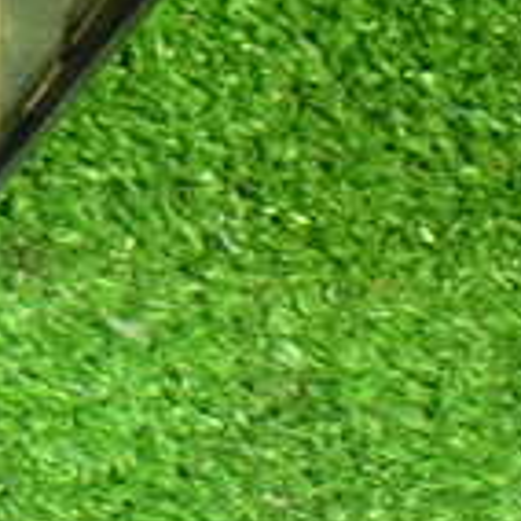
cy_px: -70
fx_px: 1907
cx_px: -349
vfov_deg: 15.1
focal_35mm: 112
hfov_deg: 14.2
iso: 800
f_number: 2.3
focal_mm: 5.4
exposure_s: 1/30
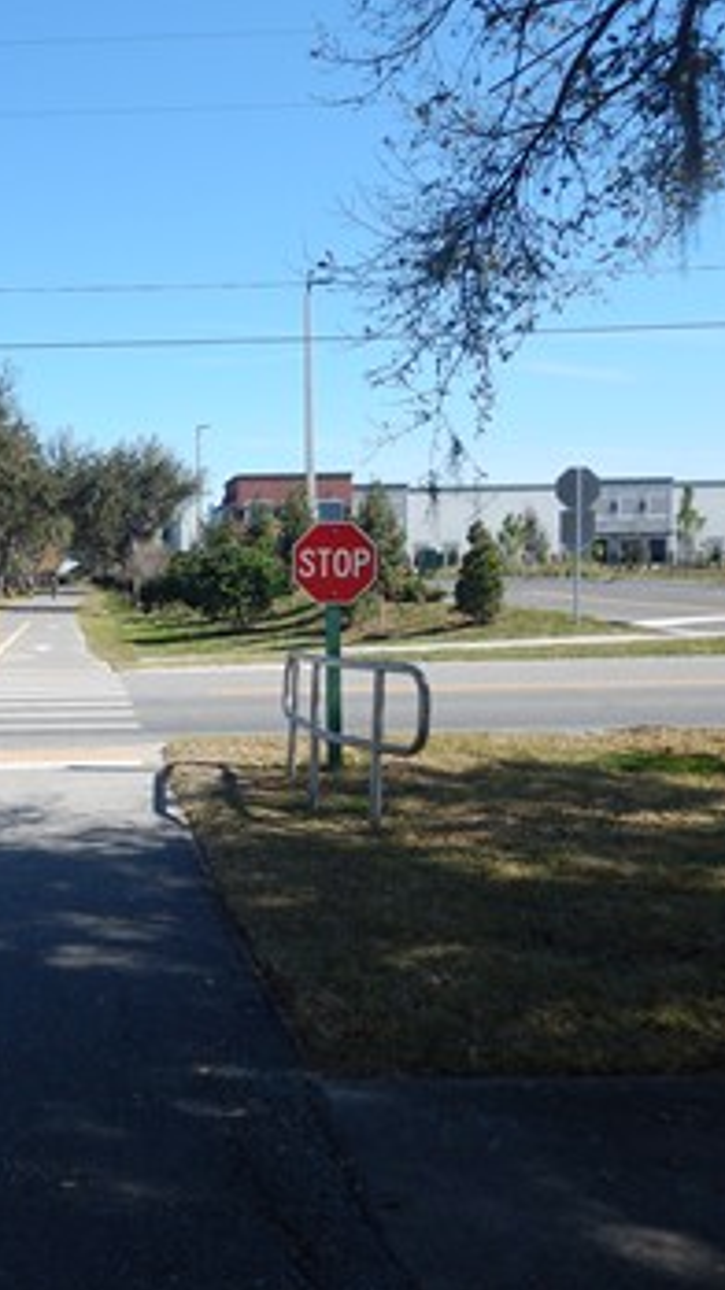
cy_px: 639
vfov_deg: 55.3
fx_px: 1232
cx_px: 15
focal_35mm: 36
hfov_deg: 30.7
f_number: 2.8
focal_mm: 4.3
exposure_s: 1/1500
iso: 125
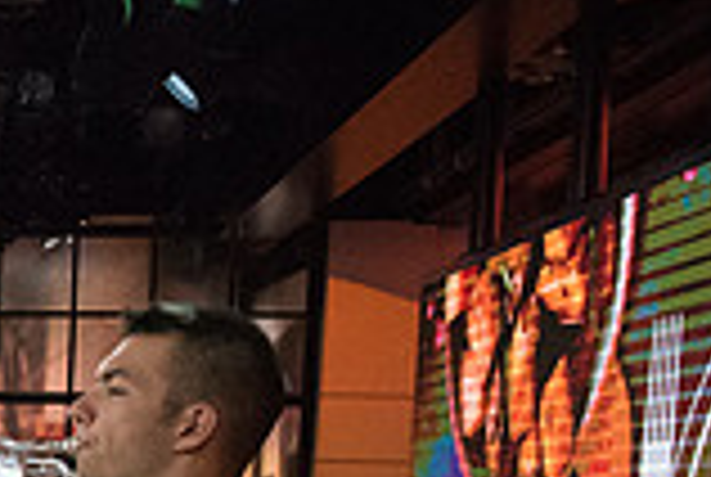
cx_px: -526
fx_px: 1741
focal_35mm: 88
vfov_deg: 14.5
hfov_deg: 18.6
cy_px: 722
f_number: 5.6
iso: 12800
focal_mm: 24
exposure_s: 1/1250
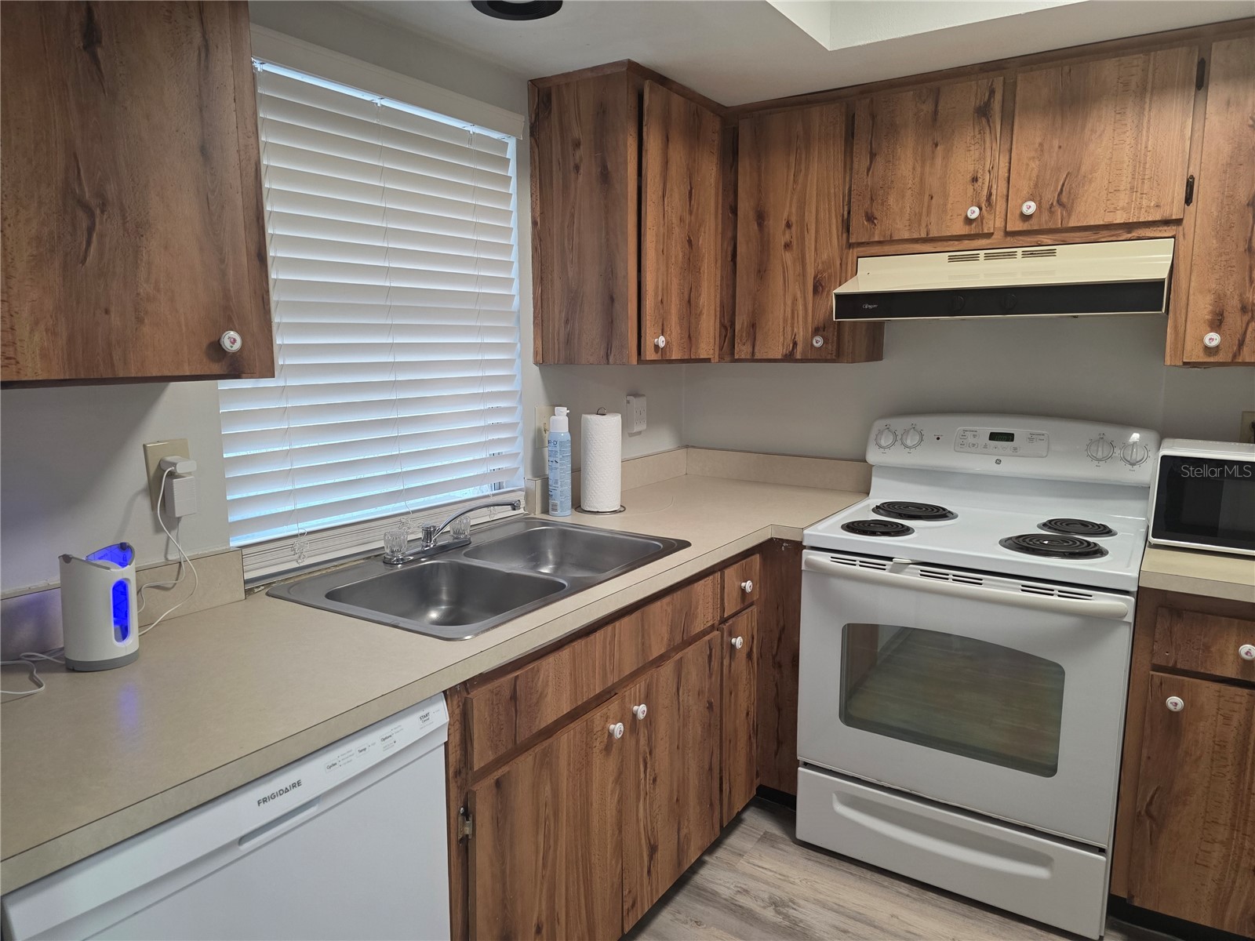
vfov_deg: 58.9
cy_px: 470
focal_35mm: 23
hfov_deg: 73.9
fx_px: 834
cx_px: 628
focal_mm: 6.3
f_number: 1.7
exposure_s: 1/120
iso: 250
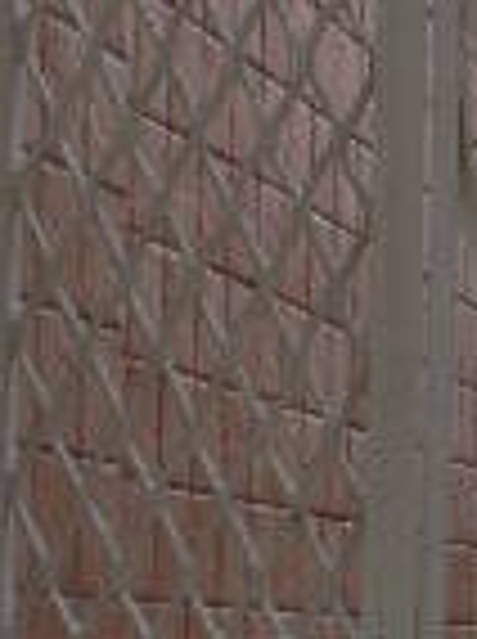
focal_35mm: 166
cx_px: 1071
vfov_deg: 11.6
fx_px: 3059
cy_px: 860
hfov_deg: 8.3
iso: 80
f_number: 3.2
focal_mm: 4.1
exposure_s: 1/60
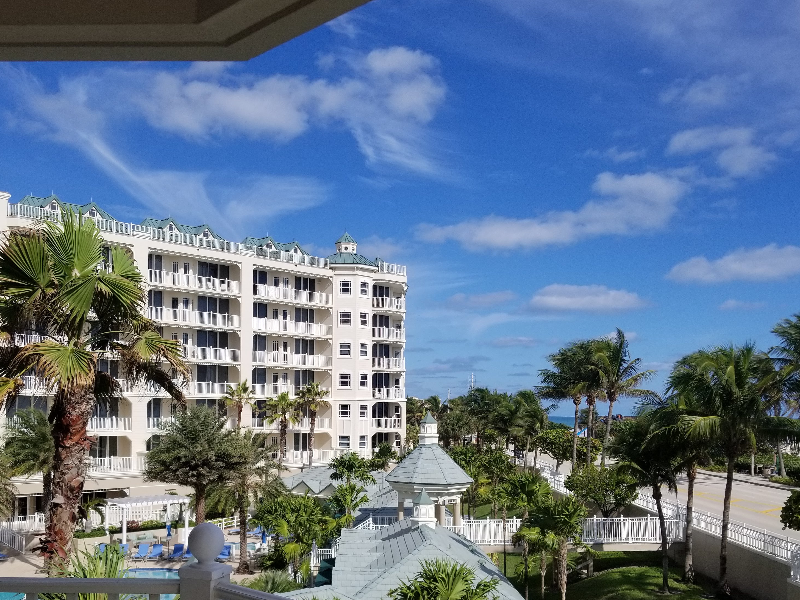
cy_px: 380
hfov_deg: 51.1
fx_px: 832
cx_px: 329
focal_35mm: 36
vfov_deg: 39.4
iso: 50
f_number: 1.7
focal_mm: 4.3
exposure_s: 1/5104
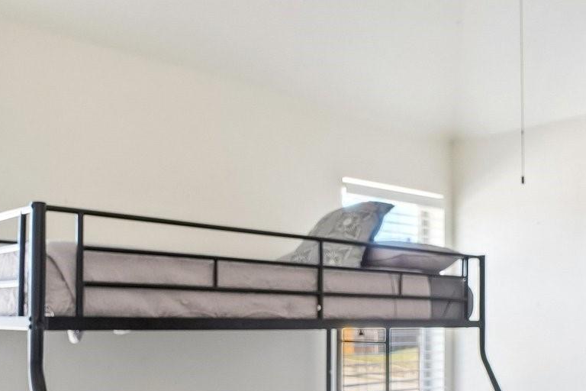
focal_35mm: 40
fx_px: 651
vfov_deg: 32.3
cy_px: 325
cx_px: 404
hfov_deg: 47.4
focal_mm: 10
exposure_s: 1/40
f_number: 8
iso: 400
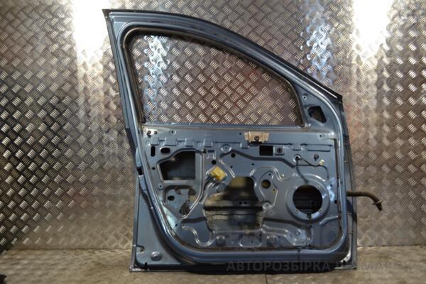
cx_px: 213
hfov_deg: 57.2
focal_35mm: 33
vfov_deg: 40.0
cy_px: 142
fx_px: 390
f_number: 4
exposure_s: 1/50
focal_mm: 22
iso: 100
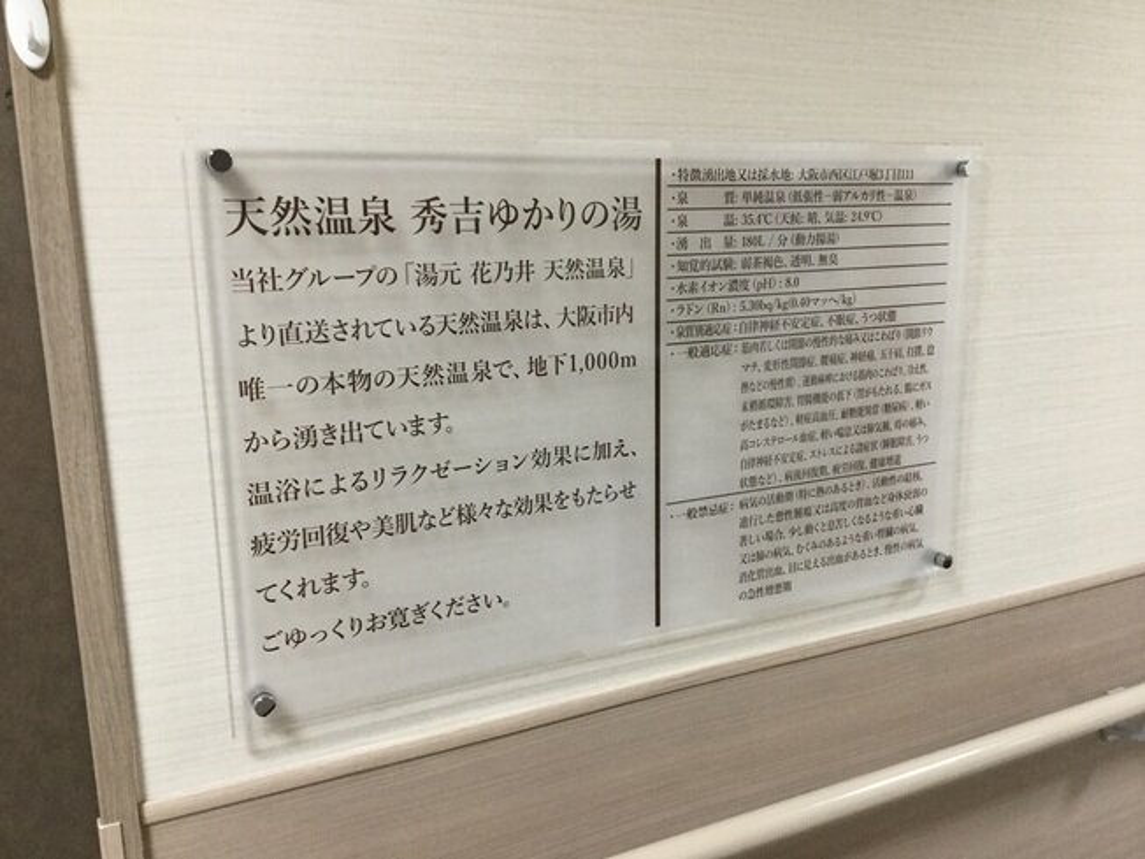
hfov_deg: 58.4
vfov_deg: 45.4
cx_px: 572
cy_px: 430
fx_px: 1025
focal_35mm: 31
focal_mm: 3.3
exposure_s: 1/30
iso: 80
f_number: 2.4
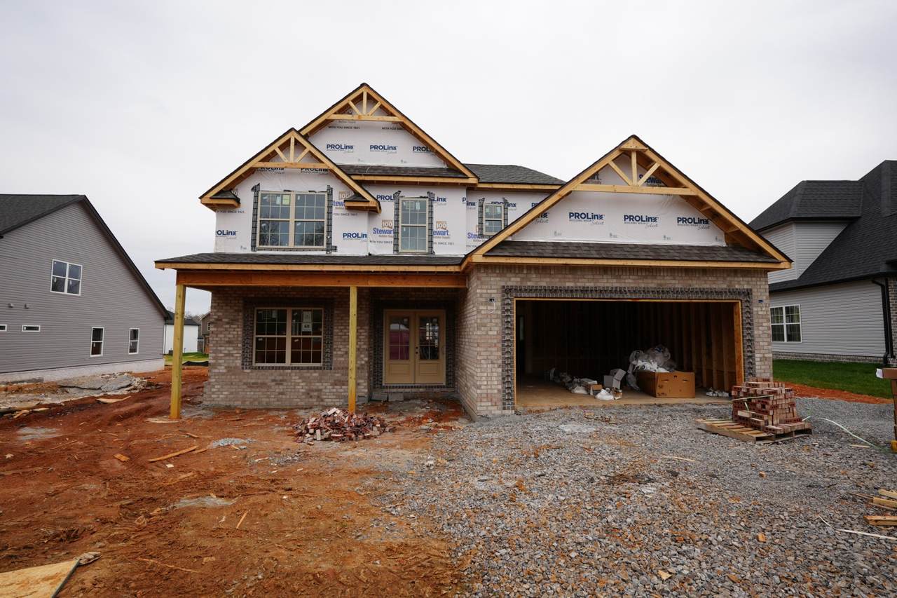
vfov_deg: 70.4
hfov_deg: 93.3
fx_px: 423
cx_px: 448
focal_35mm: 17
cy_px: 299
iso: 100
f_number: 9.5
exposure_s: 1/125
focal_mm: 11.5
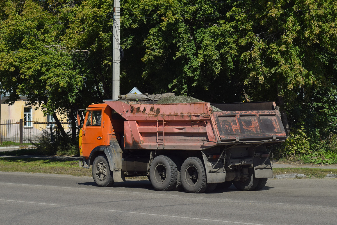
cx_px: 168
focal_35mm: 82
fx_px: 772
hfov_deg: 24.6
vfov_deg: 16.6
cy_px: 112
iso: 200
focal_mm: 55
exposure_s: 1/1250
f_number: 7.1
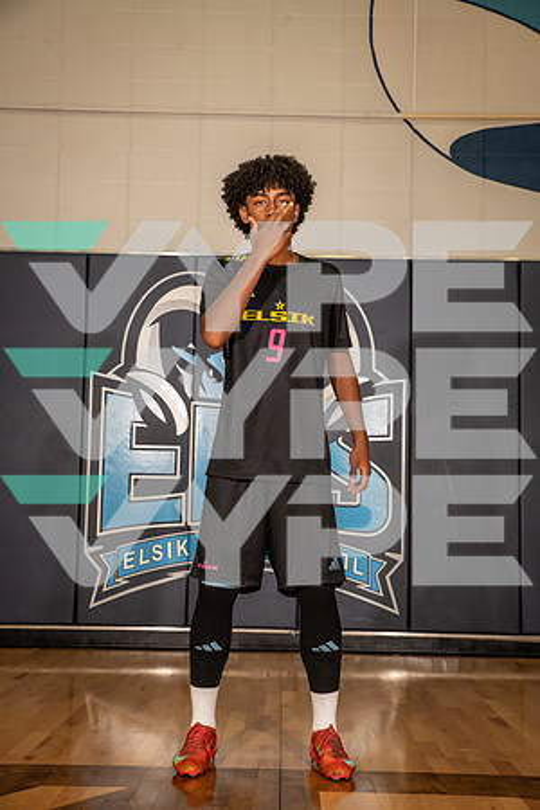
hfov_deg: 26.0
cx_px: 270
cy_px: 405
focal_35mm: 52
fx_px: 1170
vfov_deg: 38.2
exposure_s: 1/320
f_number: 6.3
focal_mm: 52
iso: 800
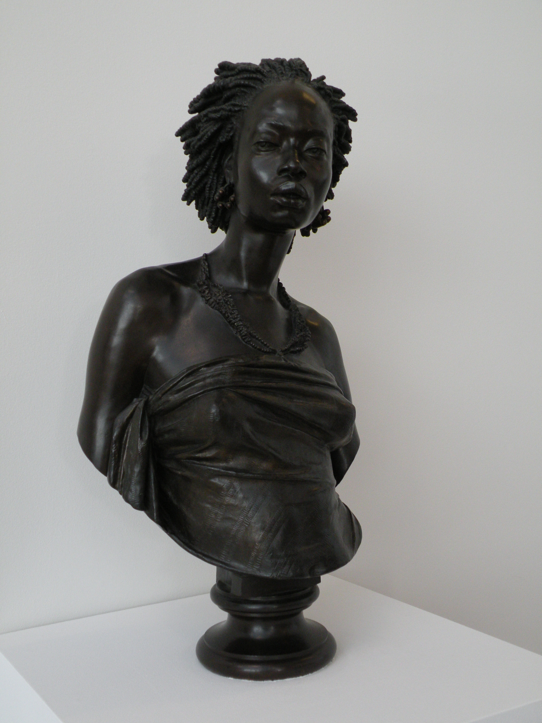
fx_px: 877
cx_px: 271
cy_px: 362
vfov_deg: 44.8
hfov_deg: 34.3
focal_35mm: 42
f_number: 3.2
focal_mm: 7.4
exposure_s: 1/35
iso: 200
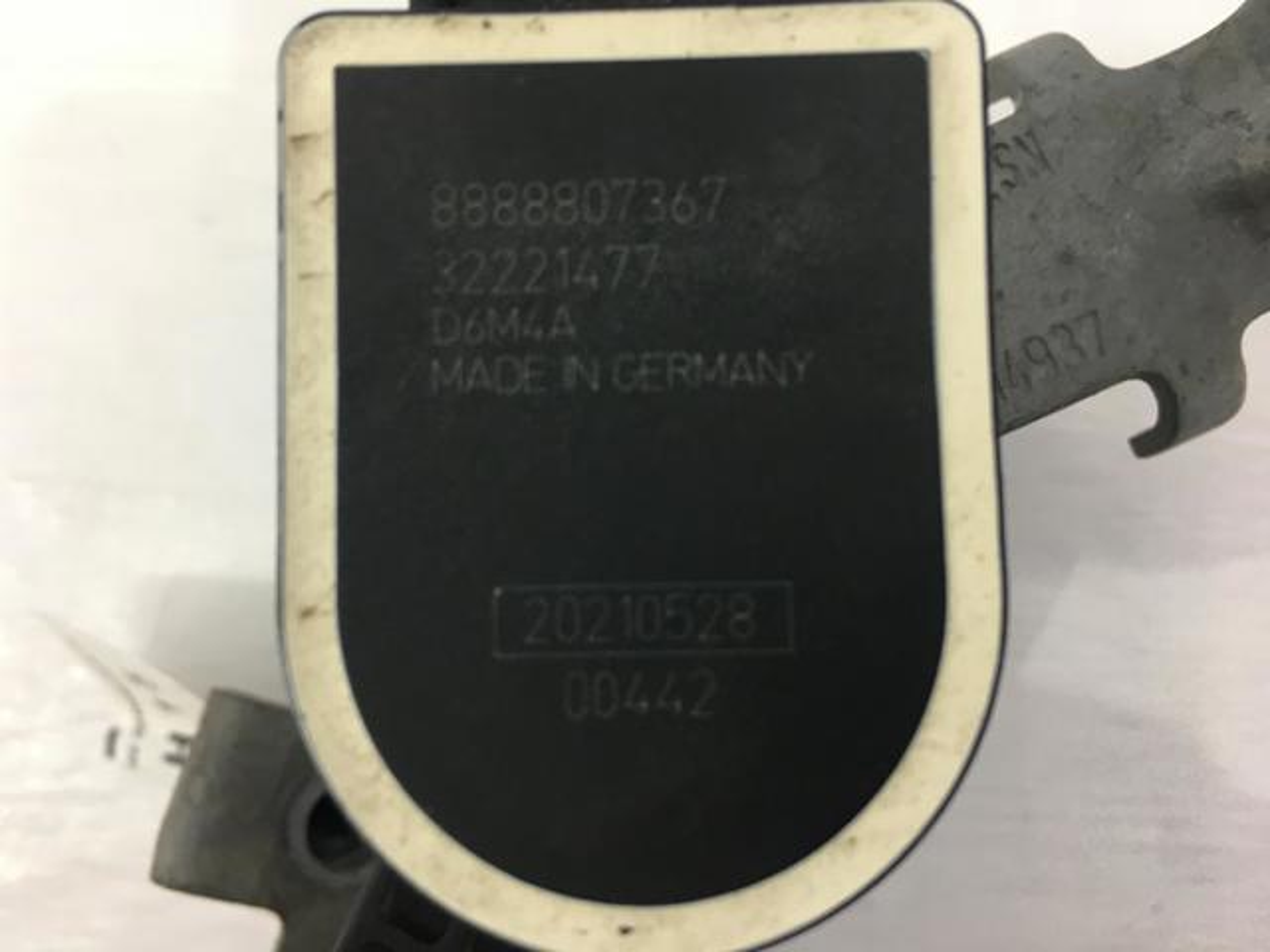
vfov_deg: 48.2
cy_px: 476
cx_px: 635
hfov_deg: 61.7
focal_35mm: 29
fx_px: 1064
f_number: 2.2
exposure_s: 1/33
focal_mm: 4.15
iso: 40
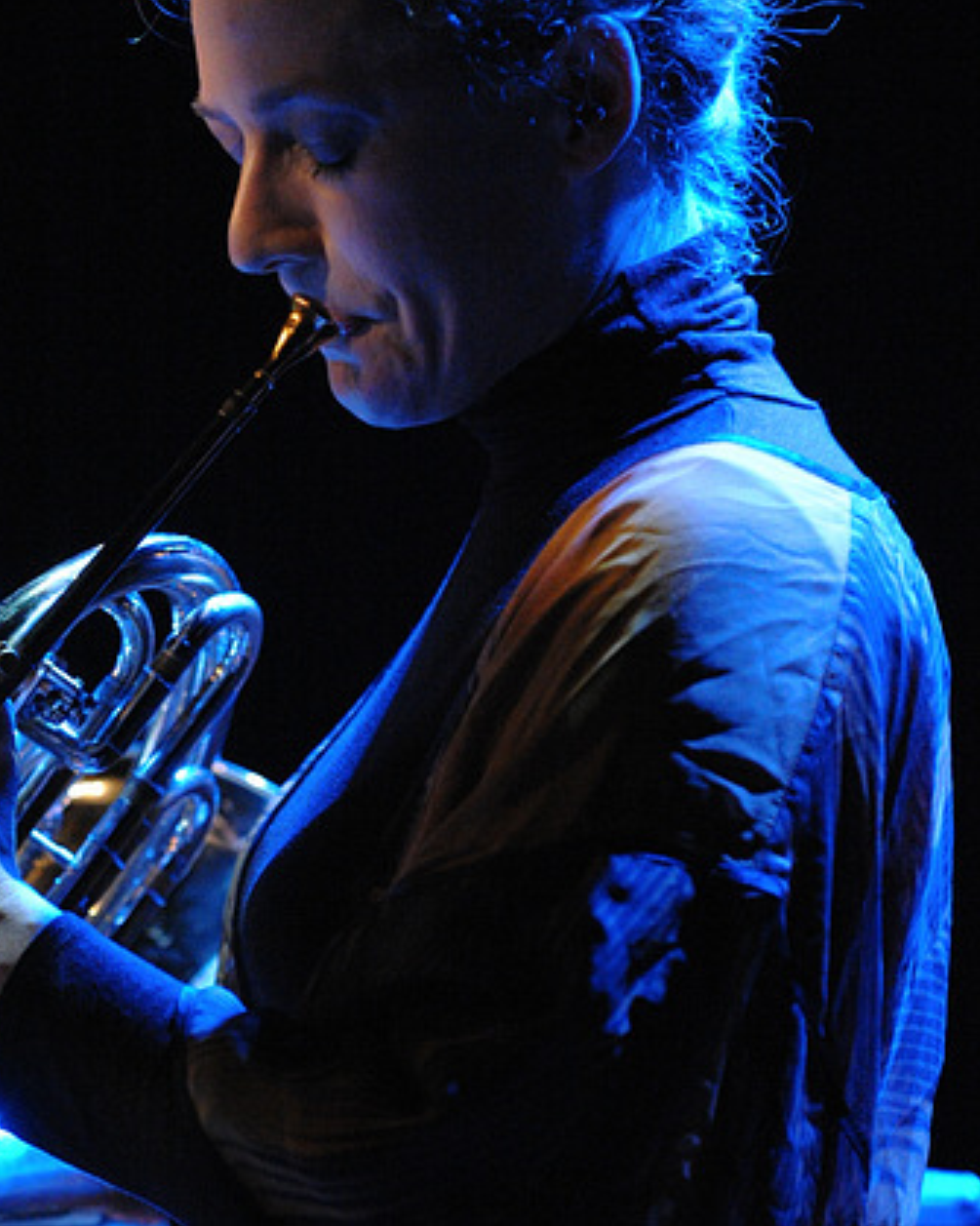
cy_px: 550
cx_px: 243
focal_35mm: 242
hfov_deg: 6.4
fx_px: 8777
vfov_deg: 8.0
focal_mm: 135
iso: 6400
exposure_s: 1/60
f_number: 2.8
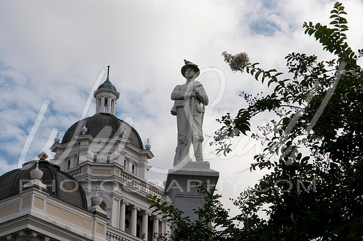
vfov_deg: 16.5
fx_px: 831
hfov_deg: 24.6
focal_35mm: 82
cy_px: 120
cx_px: 182
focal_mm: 55
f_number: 13
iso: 320
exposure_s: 1/640
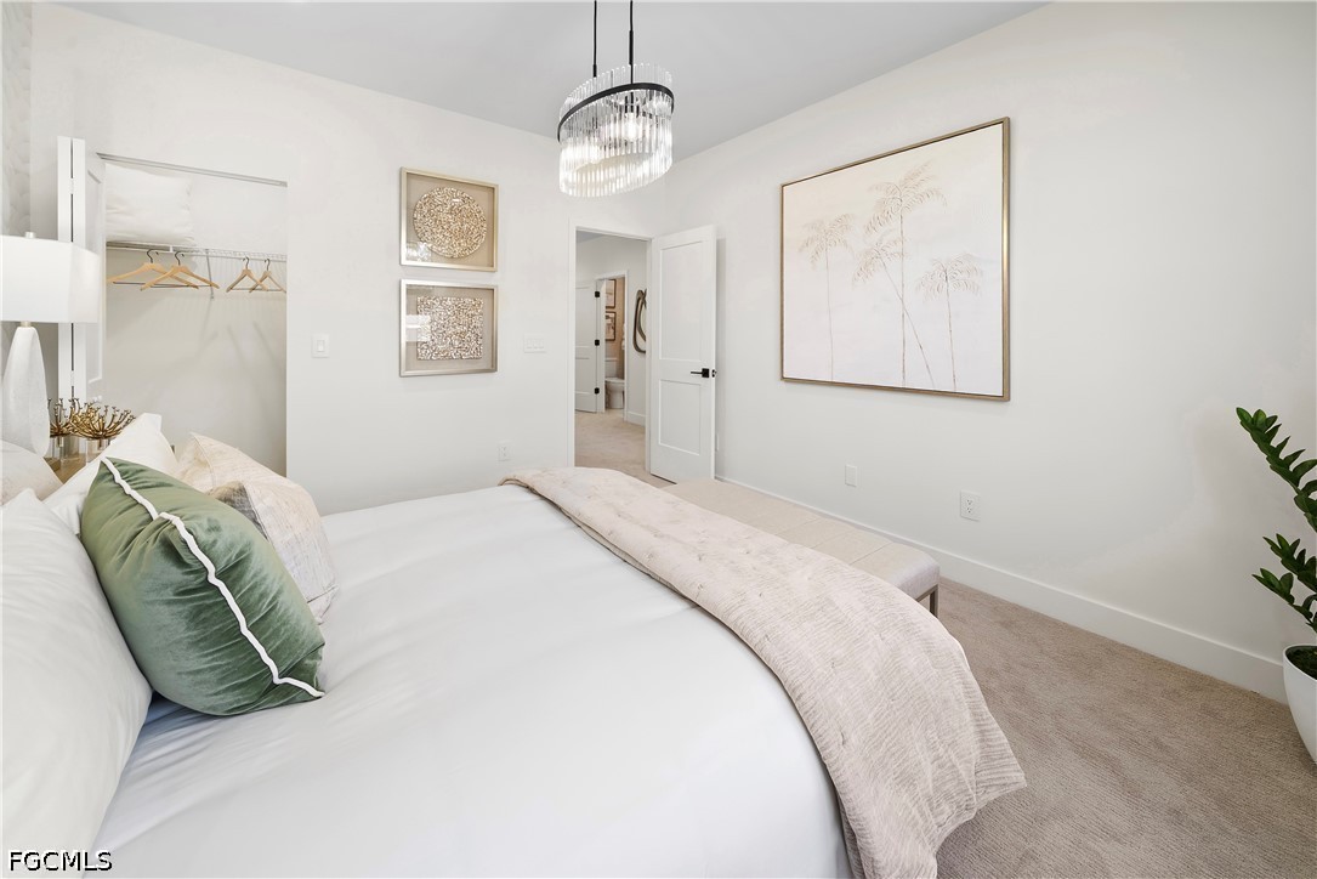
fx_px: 439
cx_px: 658
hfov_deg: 112.6
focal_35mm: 12
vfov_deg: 90.0
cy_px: 440
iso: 200
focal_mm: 12
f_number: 8
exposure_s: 1/10
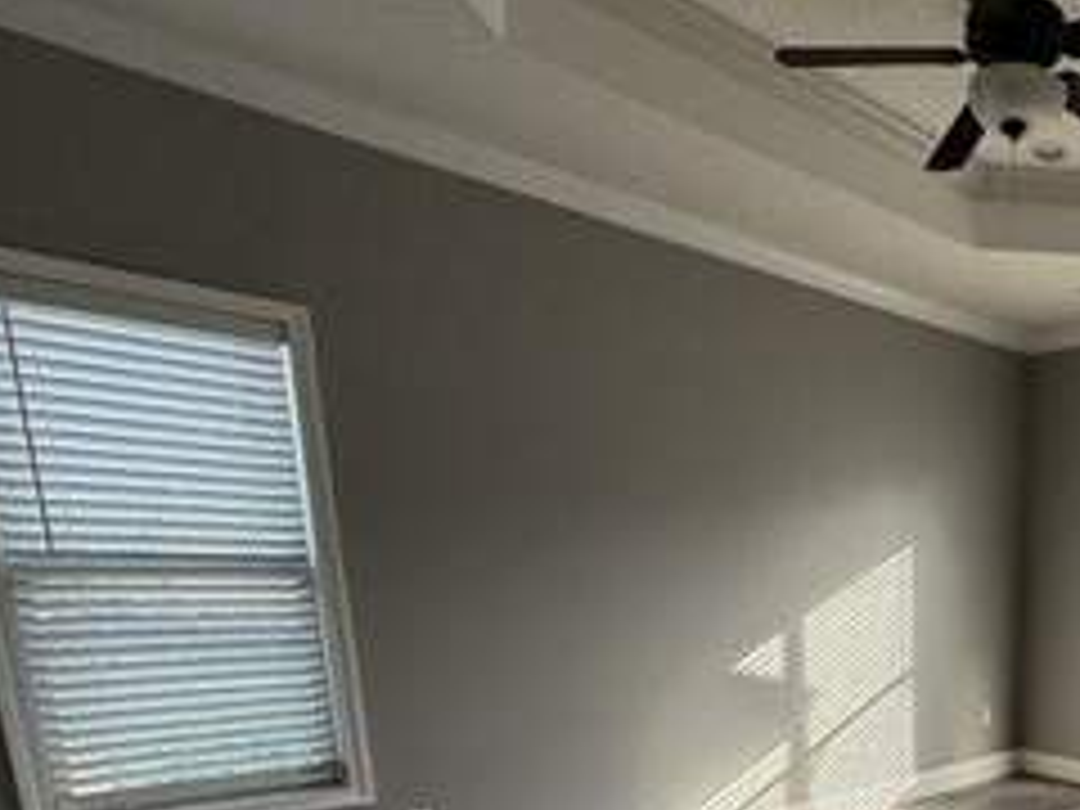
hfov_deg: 53.1
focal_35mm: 28
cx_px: 1026
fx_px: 874
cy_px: 729
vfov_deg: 45.1
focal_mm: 2.22
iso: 64
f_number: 2.2
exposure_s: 1/156
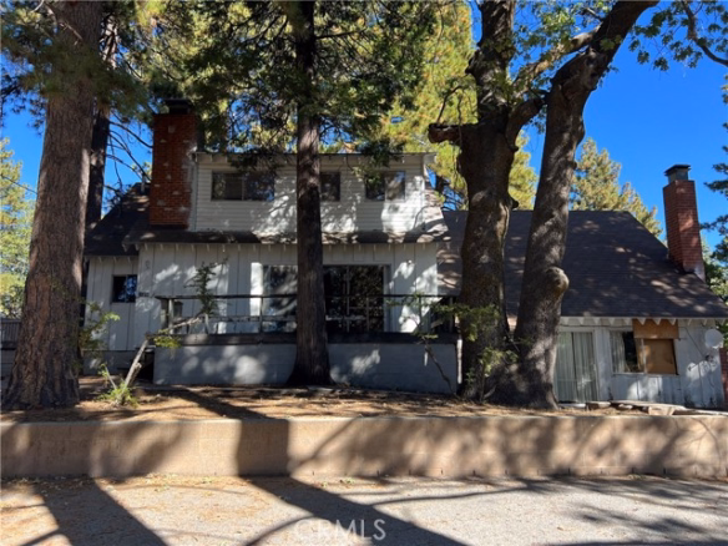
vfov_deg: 53.1
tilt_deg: +10.2
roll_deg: +0.5
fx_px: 547
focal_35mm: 26
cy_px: 273
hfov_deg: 67.3
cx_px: 364
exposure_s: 1/666
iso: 50
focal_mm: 5.7
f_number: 1.5
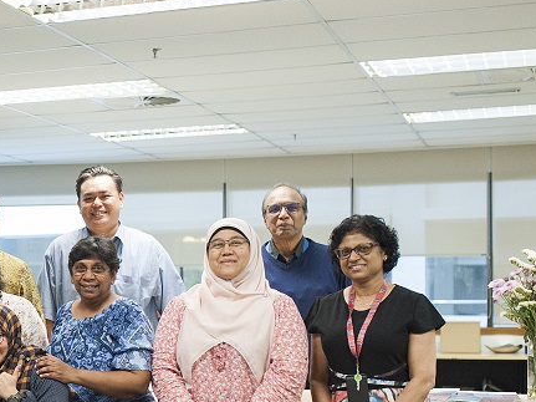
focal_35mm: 78
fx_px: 1207
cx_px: -80
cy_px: 339
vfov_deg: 18.7
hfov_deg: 23.2
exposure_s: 1/125
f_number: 2.8
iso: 1600
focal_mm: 35
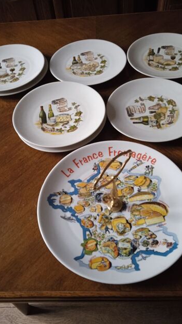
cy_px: 160
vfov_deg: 62.6
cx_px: 87
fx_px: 266
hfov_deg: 37.7
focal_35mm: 31
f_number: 2.2
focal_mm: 3.43
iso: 837
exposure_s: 1/14.3
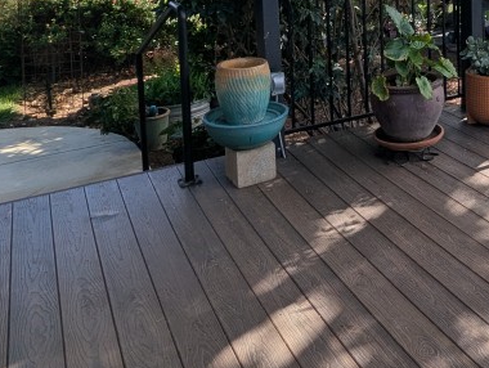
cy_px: -9
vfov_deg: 30.9
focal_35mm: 43
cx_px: 498
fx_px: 608
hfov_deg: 38.5
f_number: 2.2
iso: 47
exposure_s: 1/2445
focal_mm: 2.35
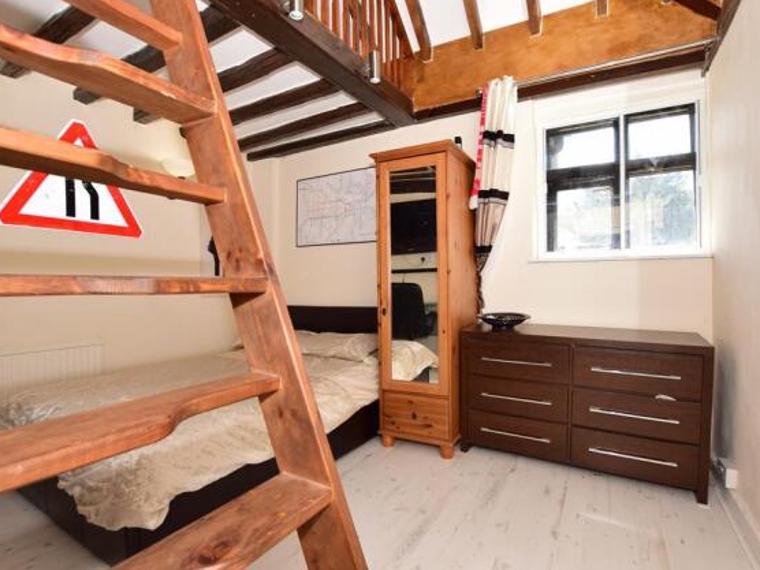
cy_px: 286
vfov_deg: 74.7
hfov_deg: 91.0
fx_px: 373
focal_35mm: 17
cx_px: 385
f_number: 8
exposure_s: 1/200
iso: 400
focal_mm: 10
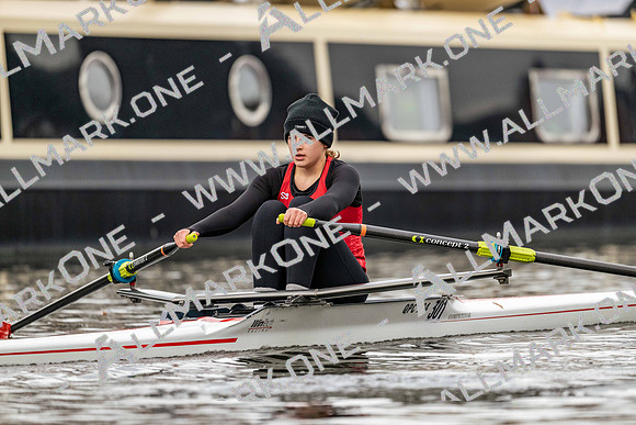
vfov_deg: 3.4
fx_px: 7068
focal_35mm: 400
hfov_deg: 5.2
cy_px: 212
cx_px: 318
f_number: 4.5
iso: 2000
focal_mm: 400
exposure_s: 1/2500
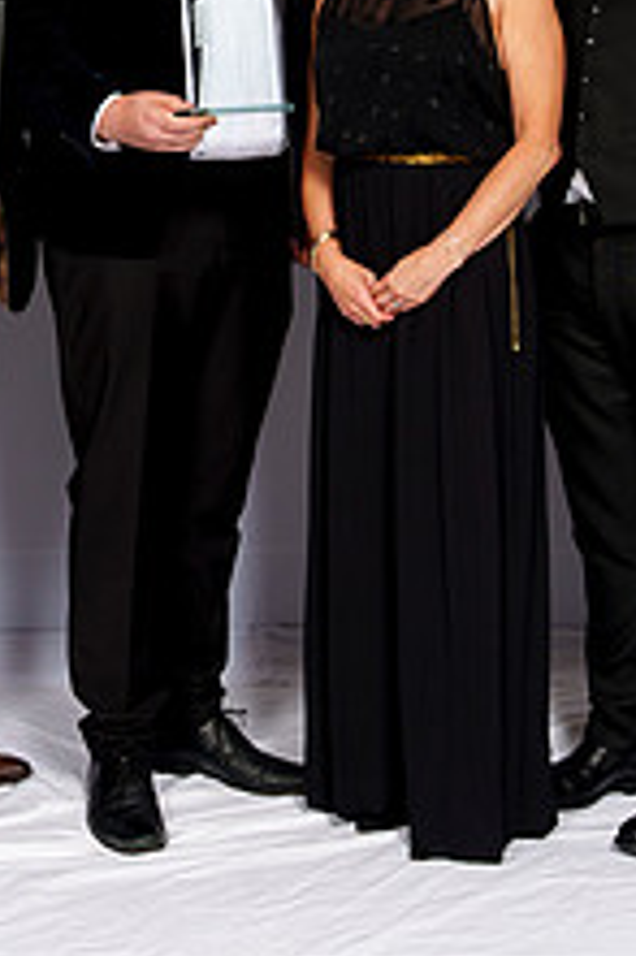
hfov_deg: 17.3
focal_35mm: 78
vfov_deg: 25.5
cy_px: 180
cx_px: 130
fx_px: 2070
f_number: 8
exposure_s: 1/125
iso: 100
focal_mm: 29
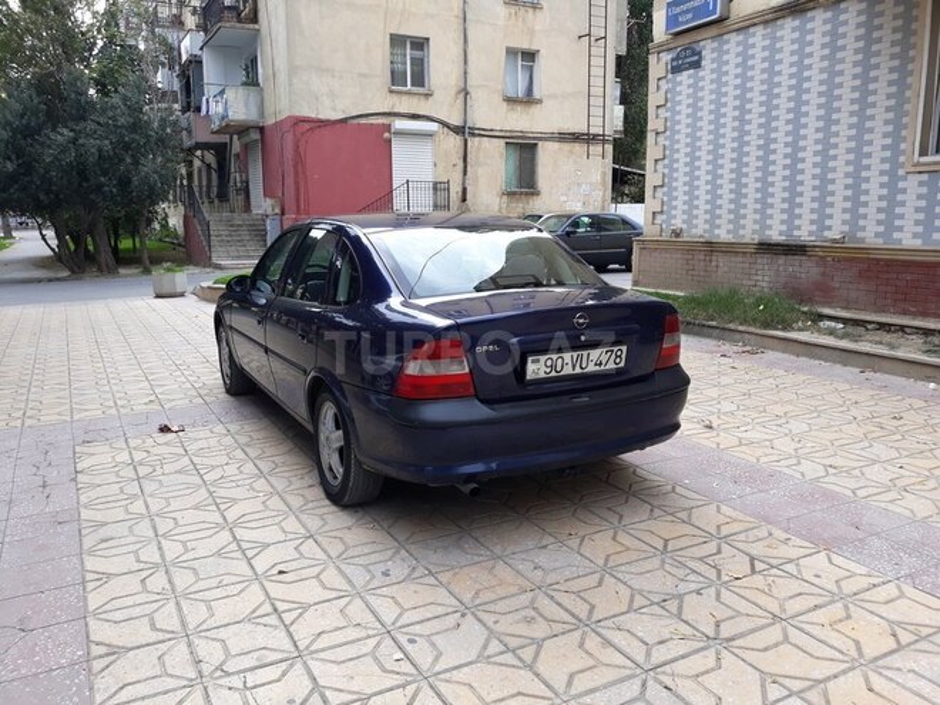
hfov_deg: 65.3
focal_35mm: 27
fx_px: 733
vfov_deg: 51.4
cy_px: 352
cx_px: 470
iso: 40
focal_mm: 3.71
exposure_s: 1/238
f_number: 1.7
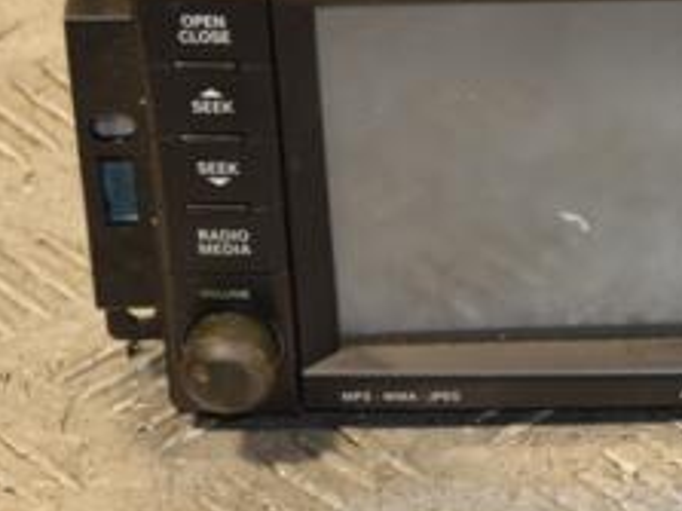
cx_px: 786
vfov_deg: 5.5
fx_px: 5356
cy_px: 55
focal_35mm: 272
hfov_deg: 7.2
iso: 800
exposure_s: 1/100
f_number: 5.3
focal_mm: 70
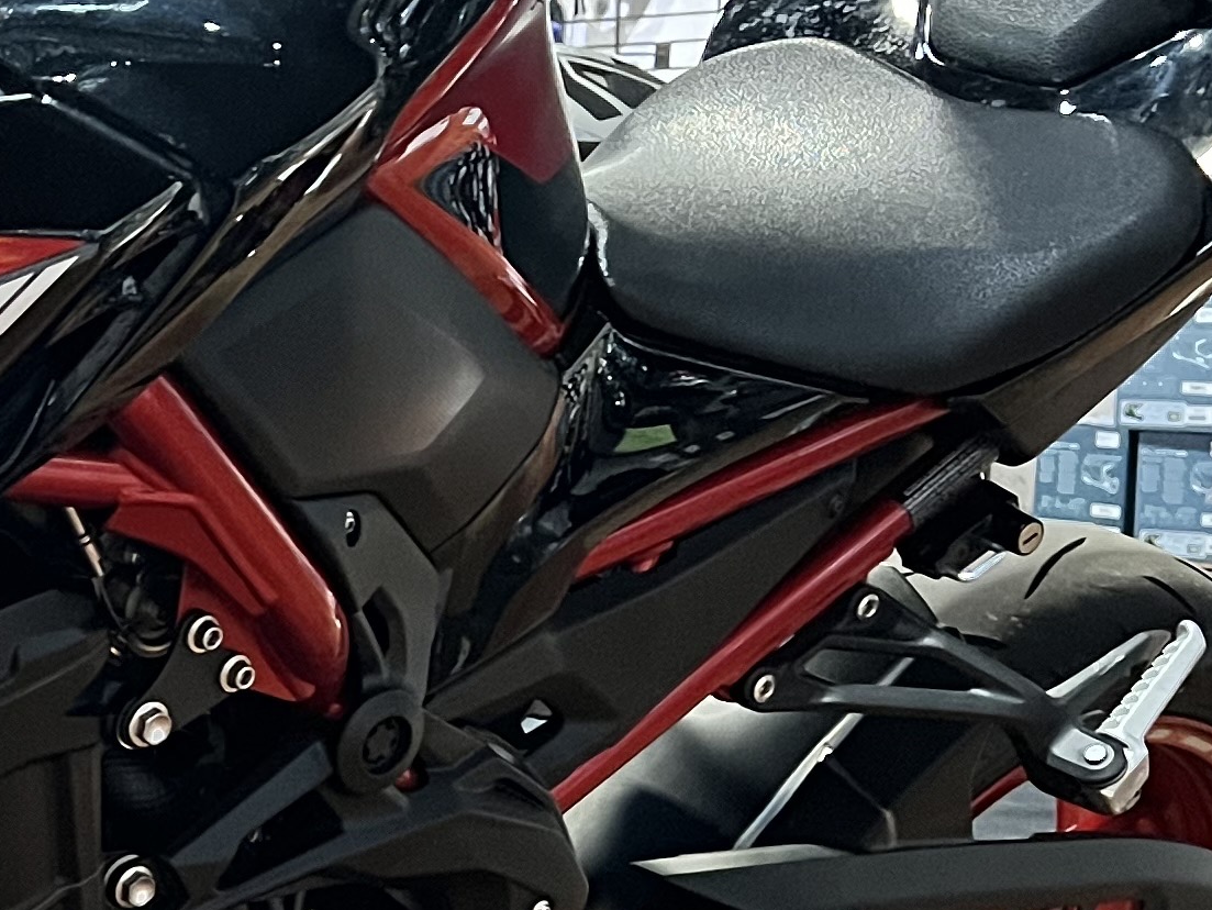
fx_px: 3327
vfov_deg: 15.5
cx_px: -431
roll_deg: +0.3
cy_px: 688
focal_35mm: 95
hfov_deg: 18.9
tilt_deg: -9.3
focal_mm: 5.7
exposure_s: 1/40
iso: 500
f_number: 1.5
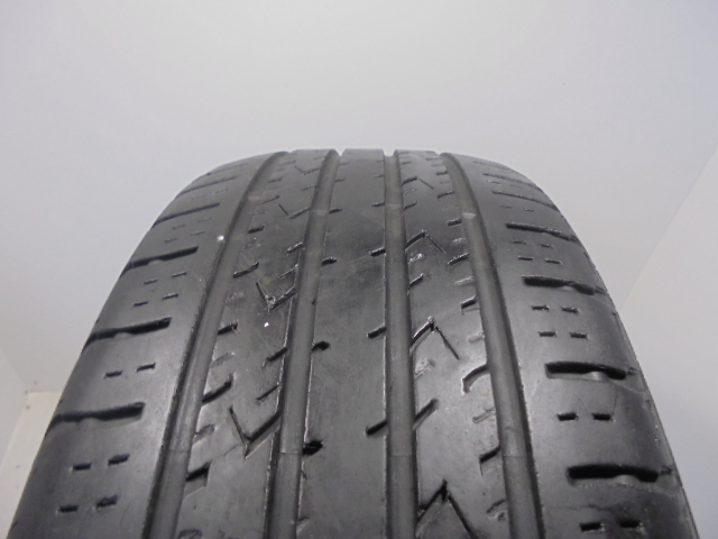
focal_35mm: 26
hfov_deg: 67.3
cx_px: 359
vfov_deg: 53.1
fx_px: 539
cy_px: 270
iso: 200
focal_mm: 4.6
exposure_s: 1/30
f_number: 3.5
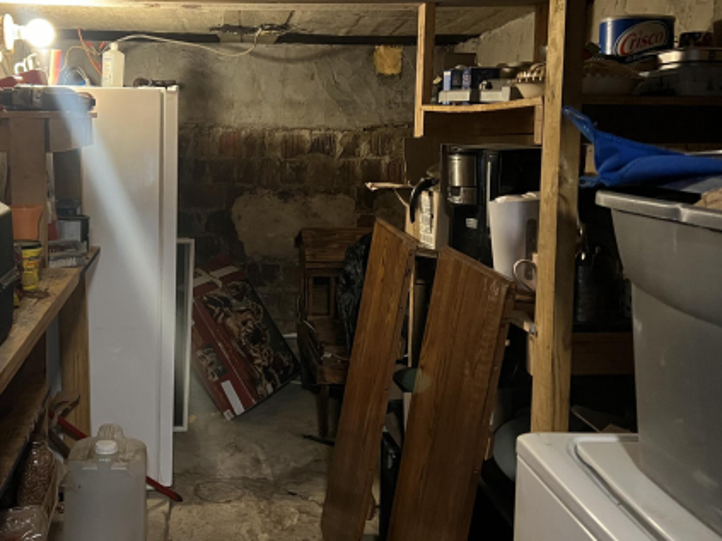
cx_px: 226
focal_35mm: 41
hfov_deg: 44.9
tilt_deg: -6.5
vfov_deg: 34.9
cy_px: 203
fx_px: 855
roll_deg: -0.3
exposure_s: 1/30
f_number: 1.5
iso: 500
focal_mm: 5.7
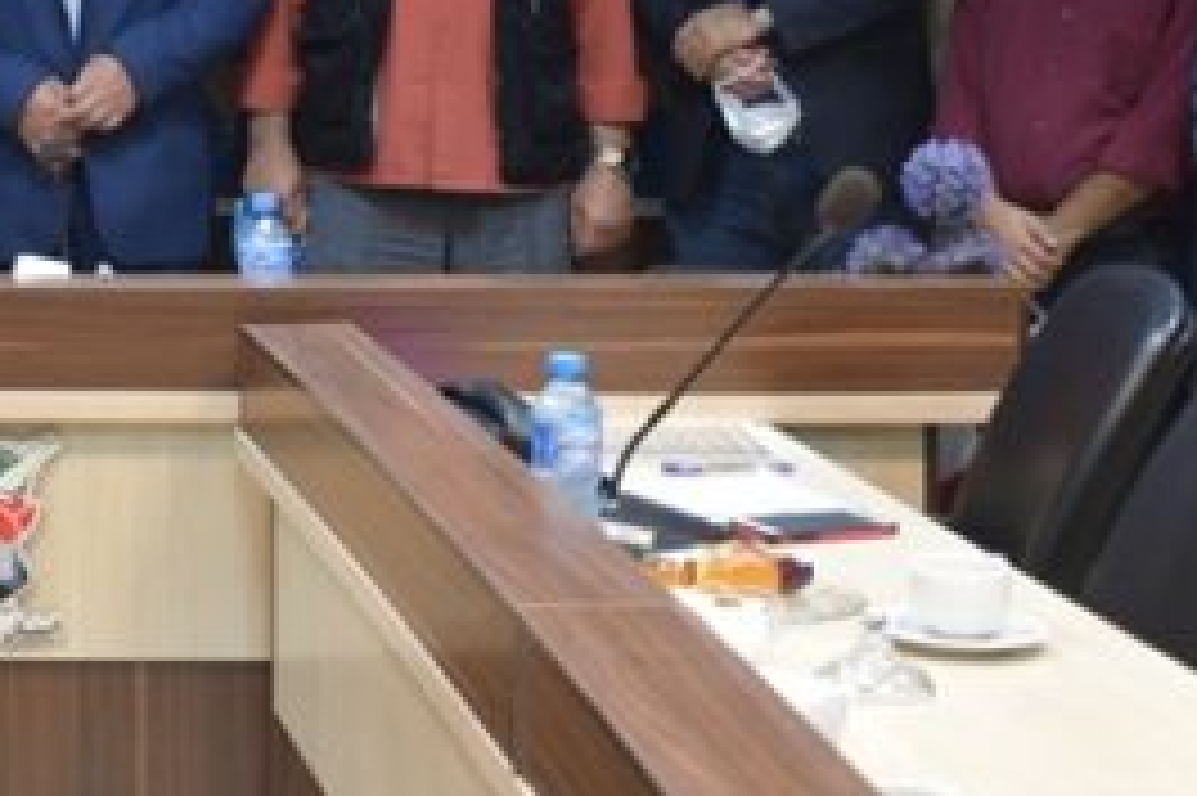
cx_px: 61
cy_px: -198
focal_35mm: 99
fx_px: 3290
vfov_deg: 13.4
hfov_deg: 20.1
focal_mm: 26
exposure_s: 1/60
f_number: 3.8
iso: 400
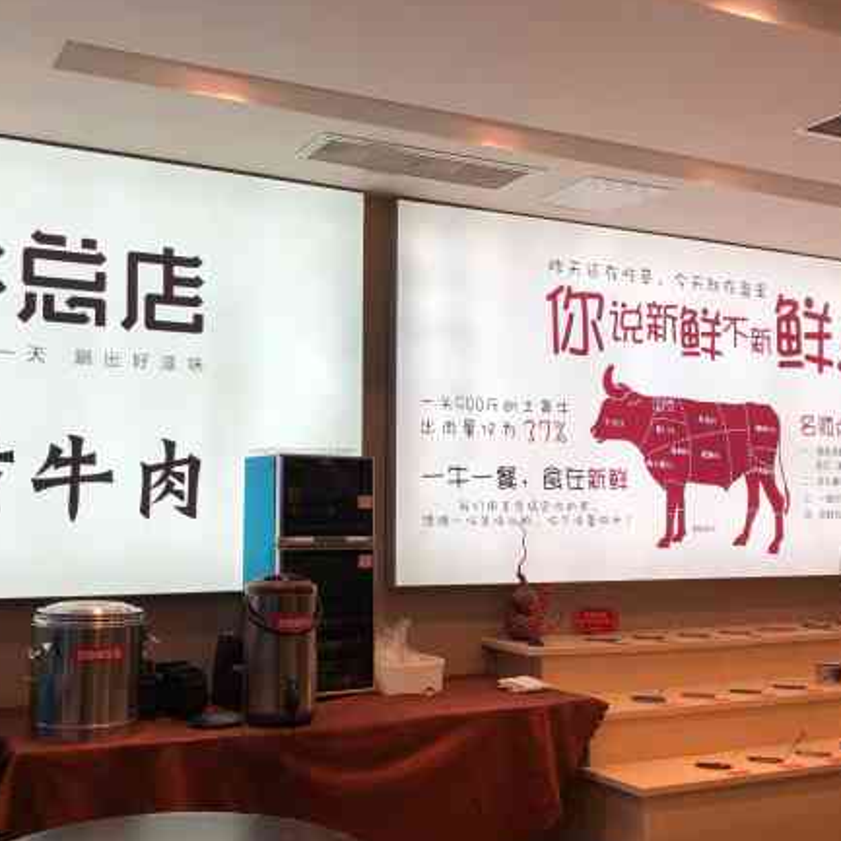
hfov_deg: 41.8
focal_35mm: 40
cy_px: 407
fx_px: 1099
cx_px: 369
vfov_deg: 41.9
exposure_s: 1/206
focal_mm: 4
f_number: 1.8
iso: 20
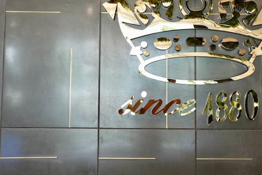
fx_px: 451
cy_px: 31
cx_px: 190
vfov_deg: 21.6
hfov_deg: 31.9
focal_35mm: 62
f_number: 2.8
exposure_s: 1/160
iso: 1600
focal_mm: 35
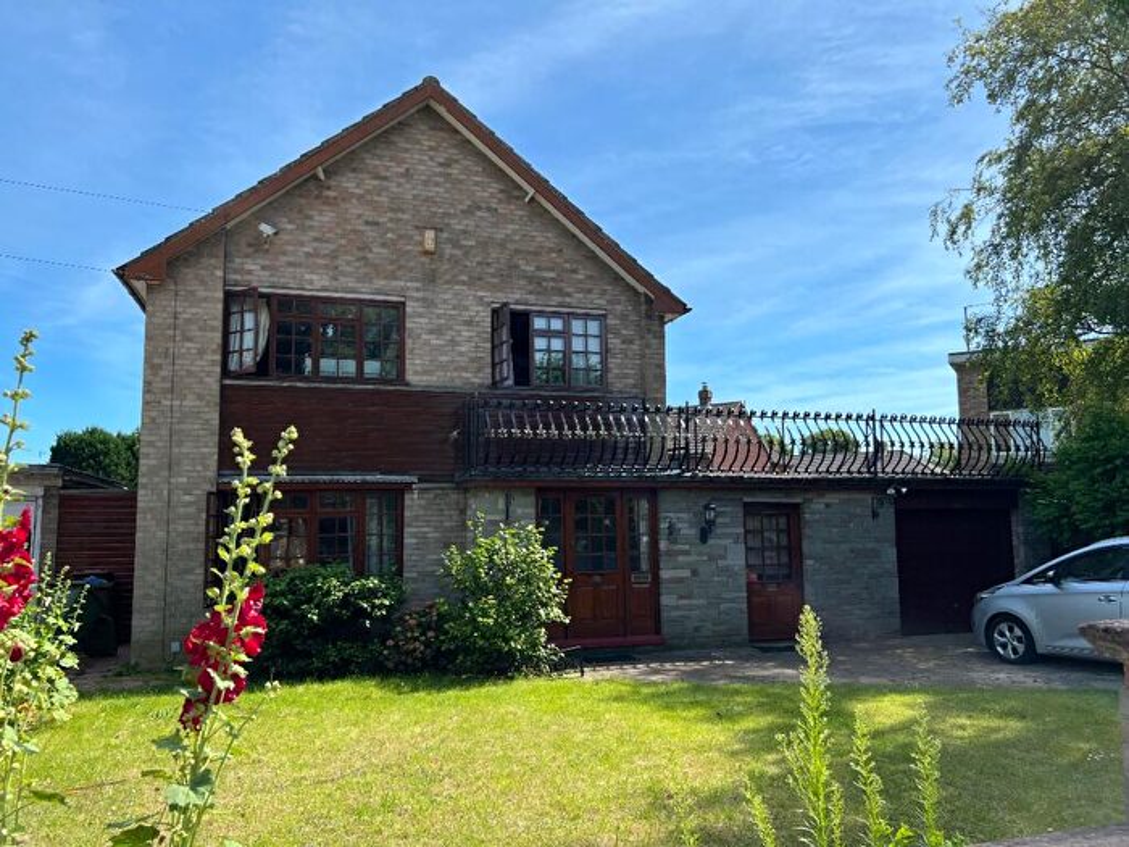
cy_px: 424
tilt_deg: +6.3
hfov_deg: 67.3
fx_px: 848
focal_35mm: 26
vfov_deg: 53.1
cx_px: 564
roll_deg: +0.3
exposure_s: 1/2915
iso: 50
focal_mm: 5.7
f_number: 1.5
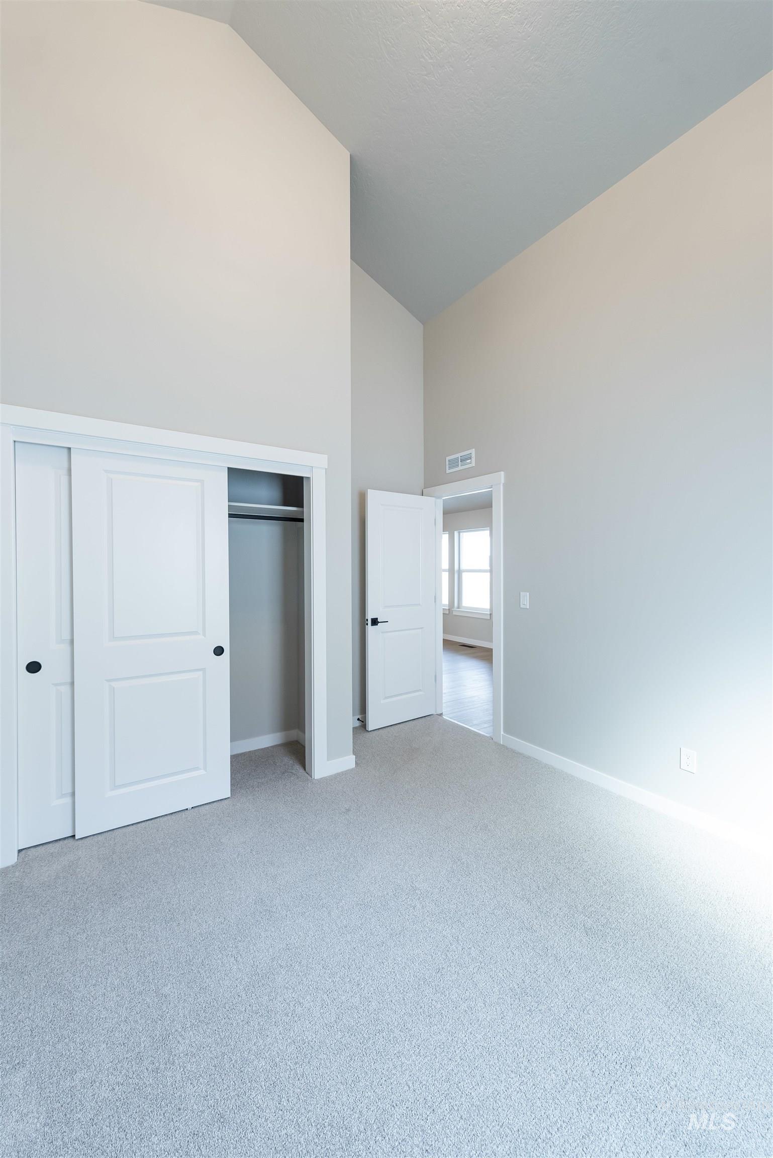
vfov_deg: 104.2
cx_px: 386
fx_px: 450
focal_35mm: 14
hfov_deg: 81.3
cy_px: 579
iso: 800
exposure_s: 1/50
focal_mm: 14
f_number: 4.5
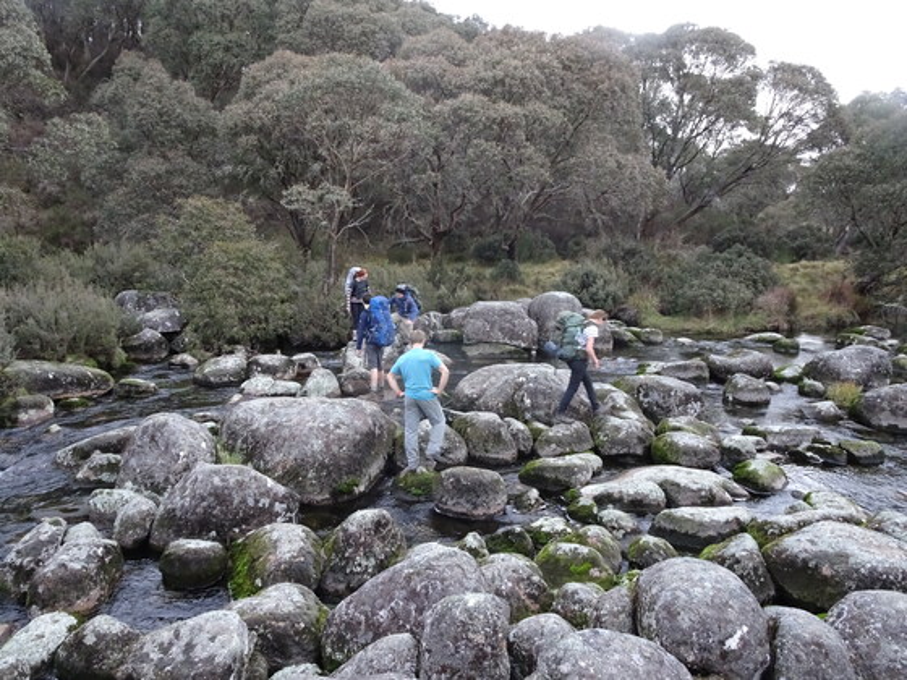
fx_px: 760
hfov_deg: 61.7
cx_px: 454
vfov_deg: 48.2
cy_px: 340
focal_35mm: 29
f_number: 3.5
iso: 640
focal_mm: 4.92
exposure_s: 1/30
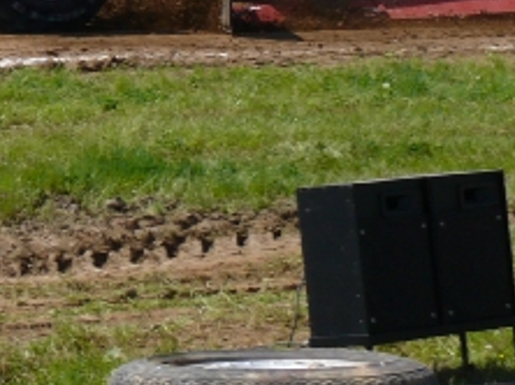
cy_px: -137
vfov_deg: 6.2
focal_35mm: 238
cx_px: -230
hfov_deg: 8.2
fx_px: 3537
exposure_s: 1/500
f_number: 5.6
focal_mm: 14
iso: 100
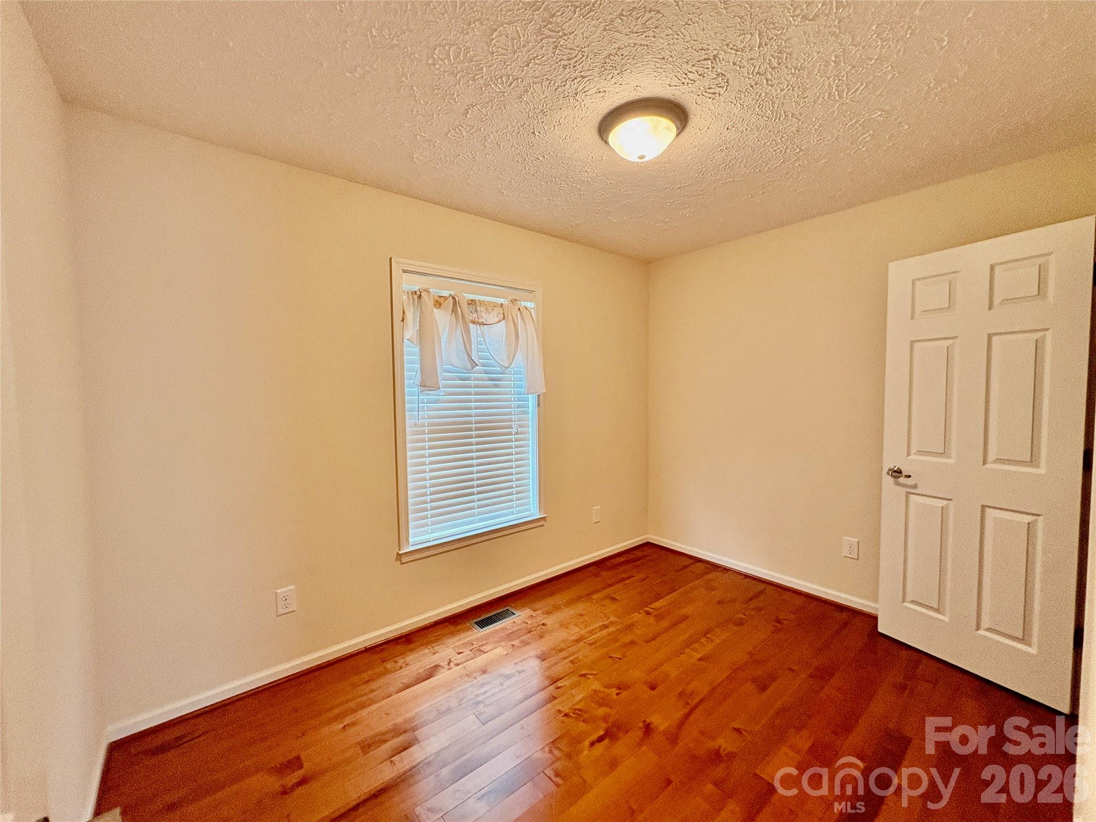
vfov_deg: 85.7
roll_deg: +0.9
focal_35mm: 14
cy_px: 411
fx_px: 443
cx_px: 548
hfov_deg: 102.1
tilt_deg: -2.7
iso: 320
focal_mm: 2.22
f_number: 2.2
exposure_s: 1/60
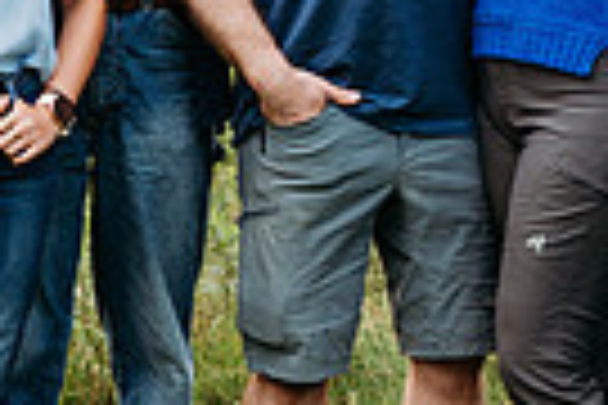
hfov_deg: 8.2
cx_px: 437
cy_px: 45
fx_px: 4222
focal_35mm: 250
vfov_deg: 5.5
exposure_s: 1/320
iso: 400
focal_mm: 58
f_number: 2.8
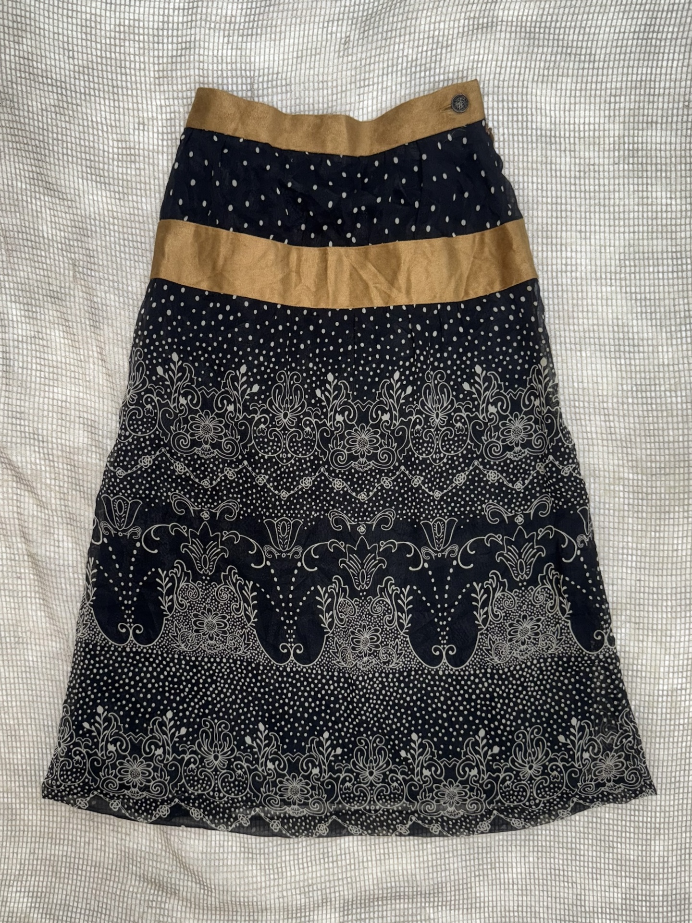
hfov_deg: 56.8
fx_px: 640
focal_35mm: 24
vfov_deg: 71.6
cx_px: 346
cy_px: 462
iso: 100
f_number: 1.78
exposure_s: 1/48
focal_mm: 6.76
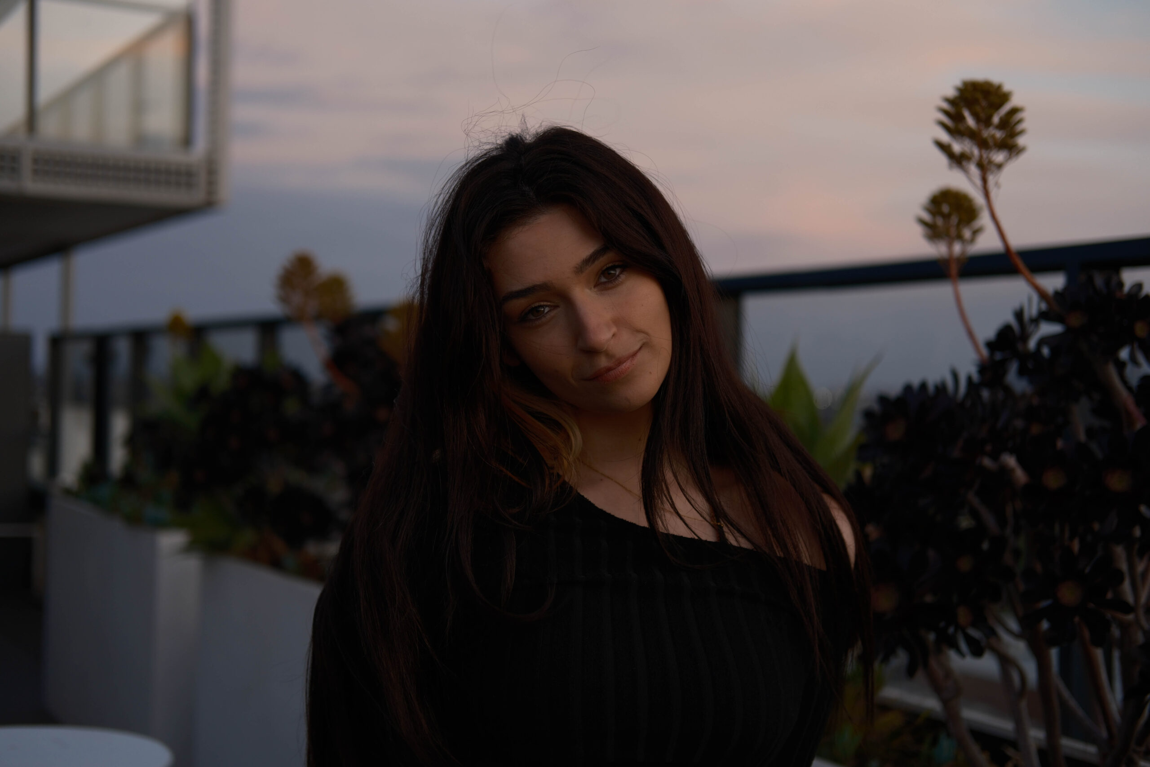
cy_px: 384
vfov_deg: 25.5
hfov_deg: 37.5
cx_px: 575
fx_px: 1693
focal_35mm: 53
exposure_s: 1/240
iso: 125
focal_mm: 35
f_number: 2
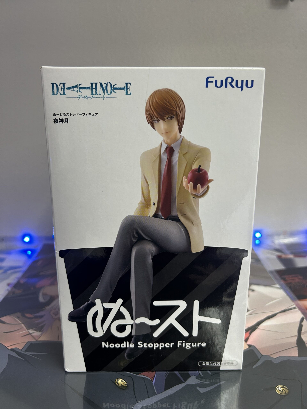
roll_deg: +1.1
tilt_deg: -13.7
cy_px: 204
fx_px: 307
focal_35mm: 26
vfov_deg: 67.3
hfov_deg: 53.1
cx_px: 154
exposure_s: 1/60
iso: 80
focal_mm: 5.7
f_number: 1.5
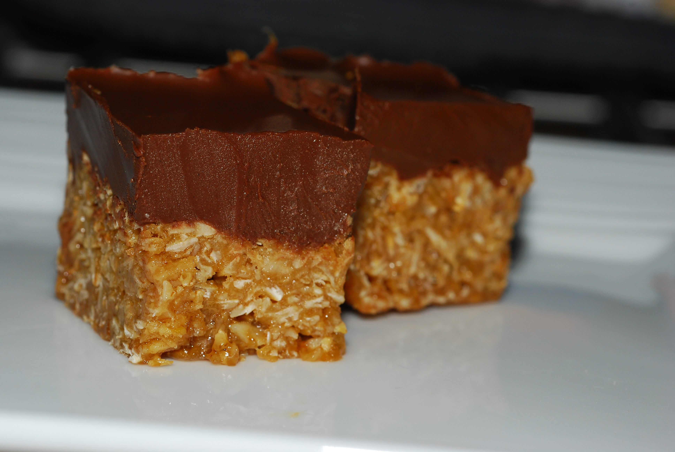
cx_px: 338
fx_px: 1690
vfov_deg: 15.2
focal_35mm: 90
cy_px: 226
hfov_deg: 22.6
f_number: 11
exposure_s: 1/60
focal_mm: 60
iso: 200
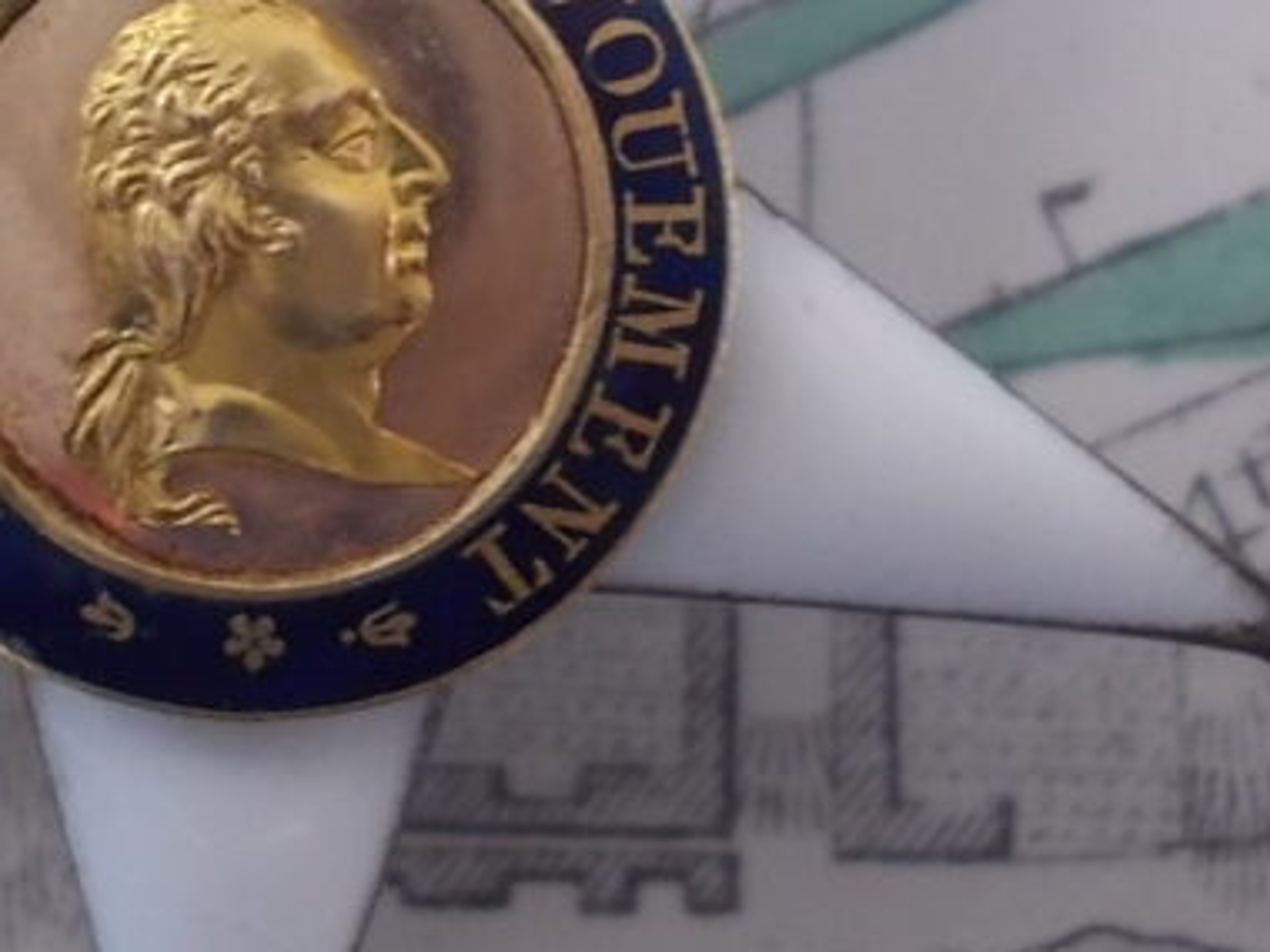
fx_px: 4256
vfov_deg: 12.8
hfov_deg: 16.8
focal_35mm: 116
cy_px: 321
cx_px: 214
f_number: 3.3
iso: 200
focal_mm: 6.1
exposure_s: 1/20
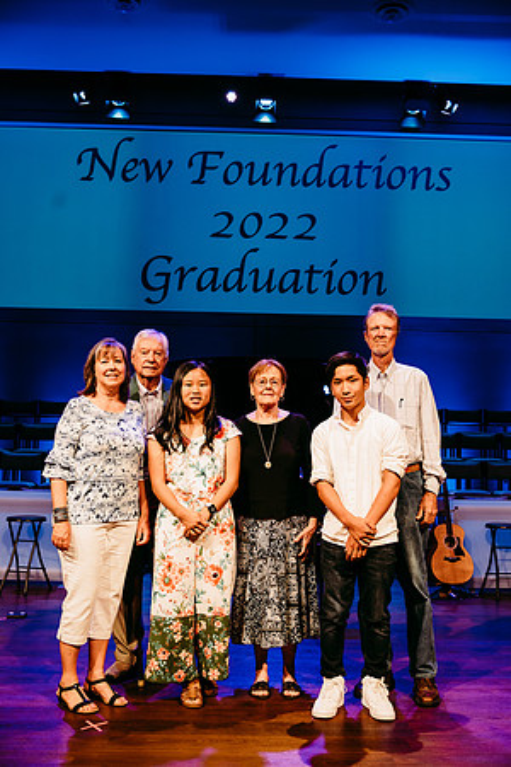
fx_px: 809
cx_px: 256
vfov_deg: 50.7
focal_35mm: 38
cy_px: 384
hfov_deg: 35.1
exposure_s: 1/200
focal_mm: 38
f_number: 4
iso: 1000
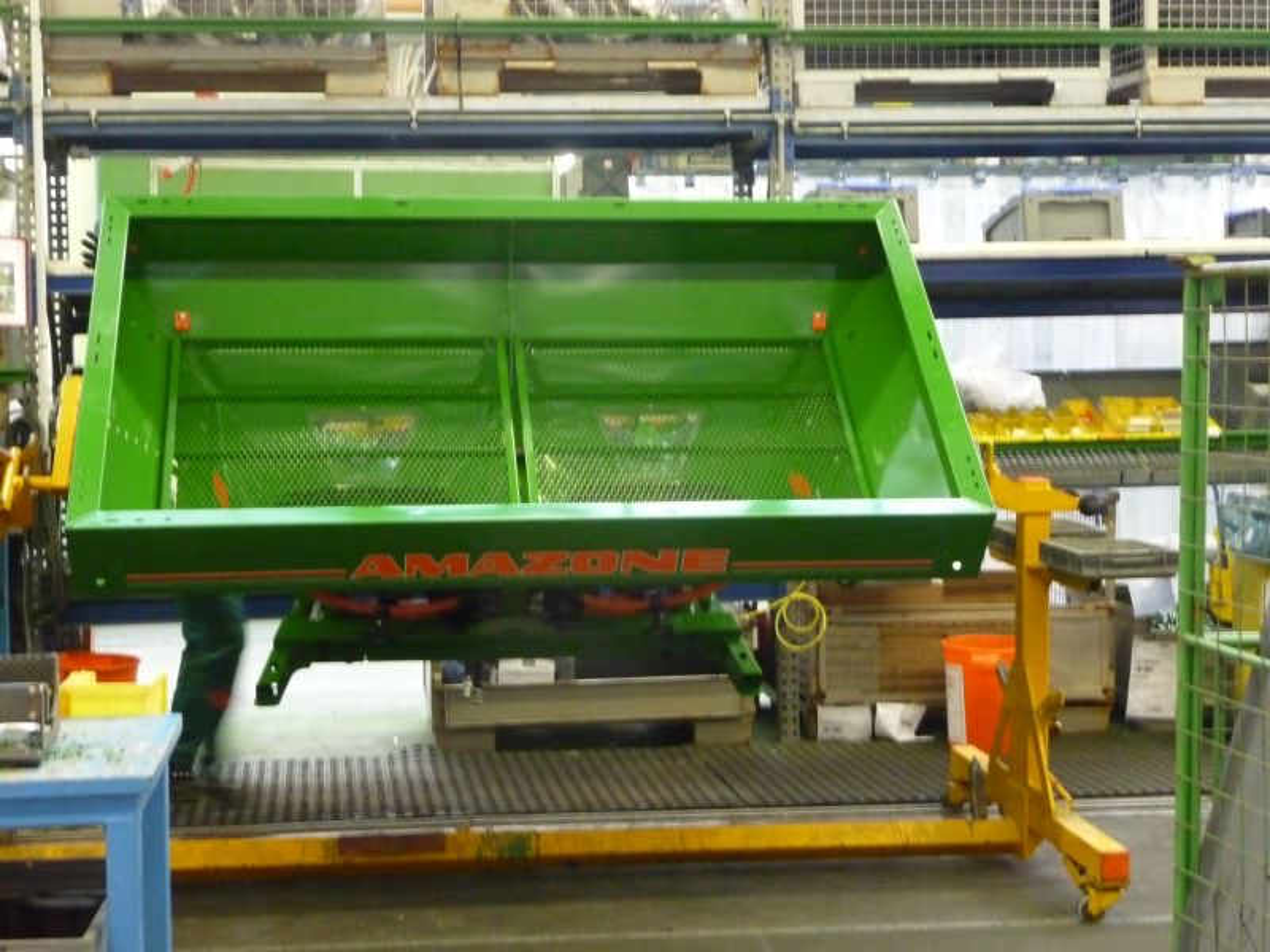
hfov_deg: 34.9
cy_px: 476
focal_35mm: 55
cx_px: 635
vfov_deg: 26.6
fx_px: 2018
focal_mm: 9.3
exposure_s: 1/20
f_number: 4.3
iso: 800
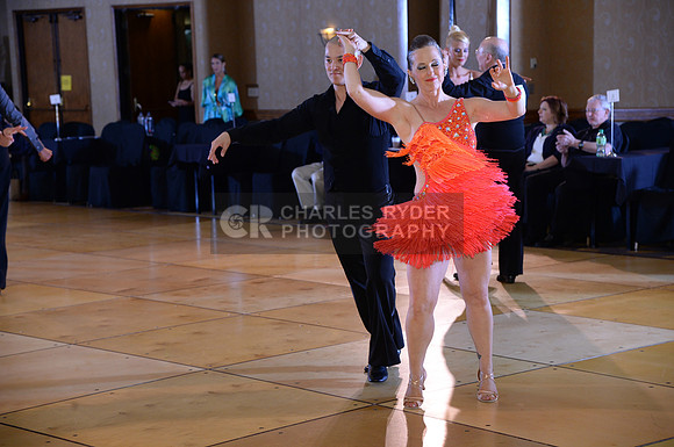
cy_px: 224
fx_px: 1533
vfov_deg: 16.6
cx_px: 337
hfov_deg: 24.8
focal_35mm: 82
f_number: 5
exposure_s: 1/250
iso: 1600
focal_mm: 82
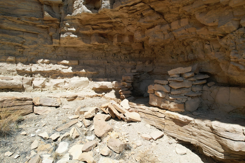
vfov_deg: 53.1
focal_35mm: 24
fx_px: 163
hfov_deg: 73.7
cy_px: 82
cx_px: 129
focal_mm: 8.38
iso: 120
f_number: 2.8
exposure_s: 1/2000
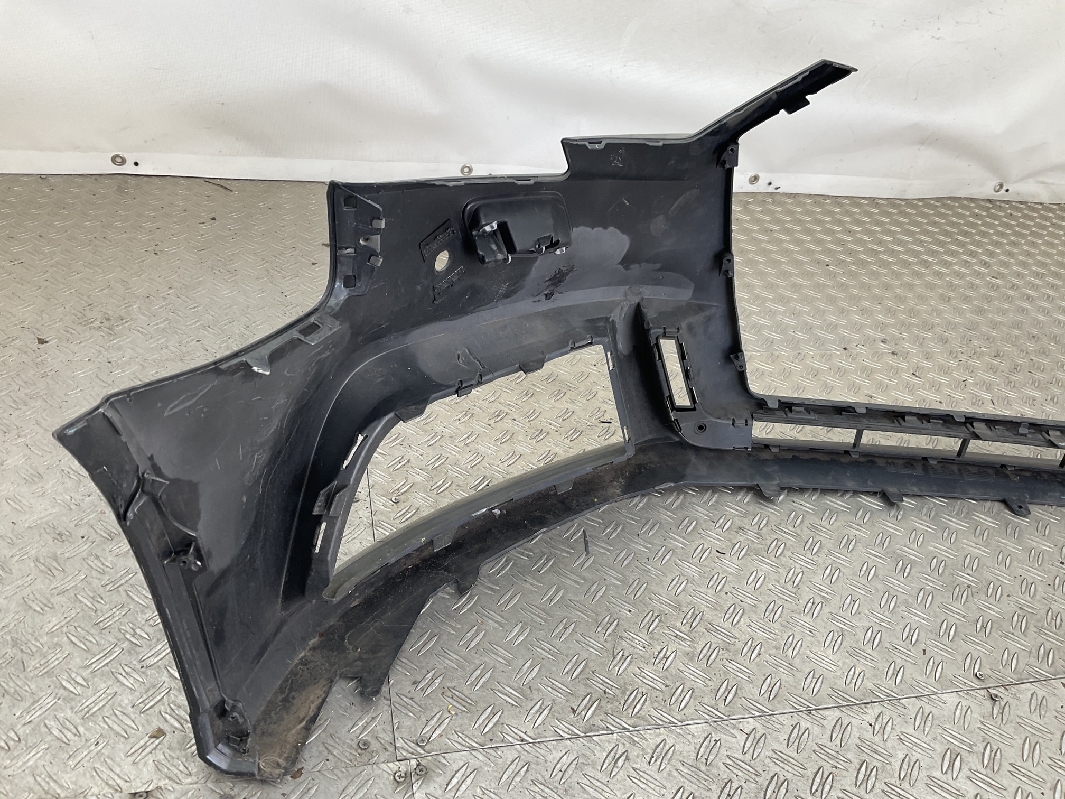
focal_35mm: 29
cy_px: 400
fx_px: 892
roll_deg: -11.9
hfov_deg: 61.7
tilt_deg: -34.8
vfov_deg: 48.2
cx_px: 532
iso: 20
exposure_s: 1/100
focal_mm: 3
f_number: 1.8
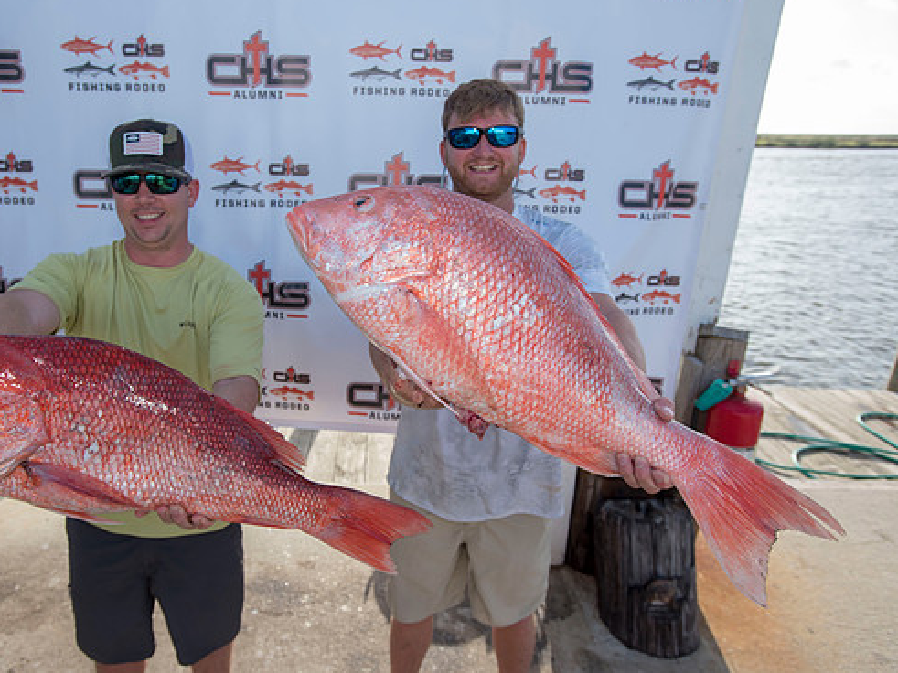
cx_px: 379
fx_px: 648
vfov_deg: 54.9
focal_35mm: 25
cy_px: 341
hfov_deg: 69.0
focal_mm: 22
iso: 250
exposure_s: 1/500
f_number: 4.5
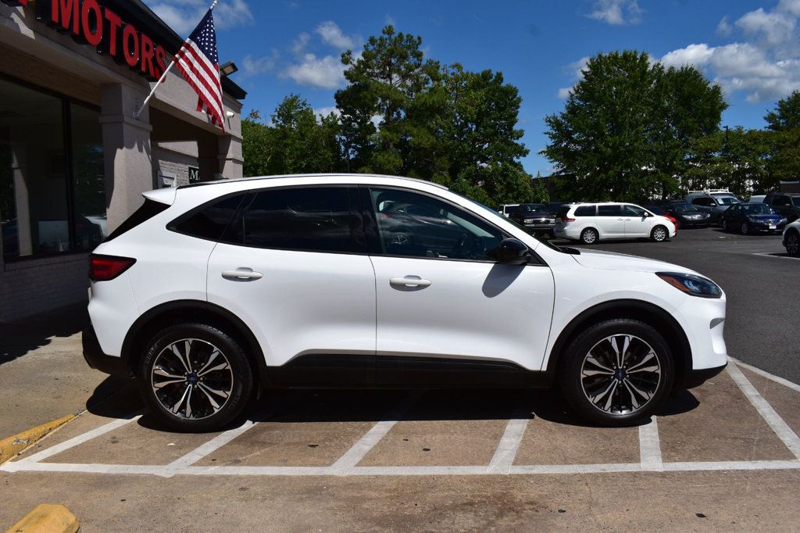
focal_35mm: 30
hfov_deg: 61.9
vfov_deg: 43.6
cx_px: 400
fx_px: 666
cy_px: 266
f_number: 13
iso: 200
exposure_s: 1/800
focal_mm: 20
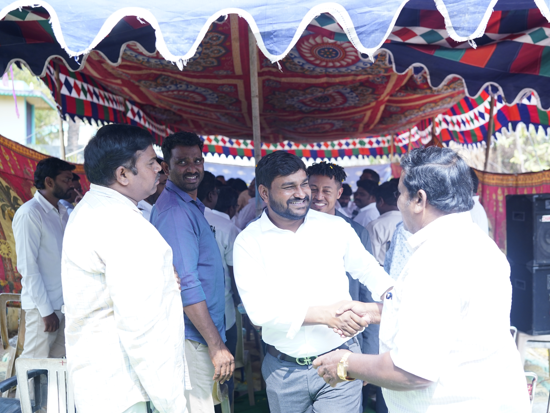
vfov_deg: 37.7
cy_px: 207
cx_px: 277
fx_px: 604
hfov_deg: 49.0
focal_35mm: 38
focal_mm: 35
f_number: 2.8
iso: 640
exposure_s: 1/1250
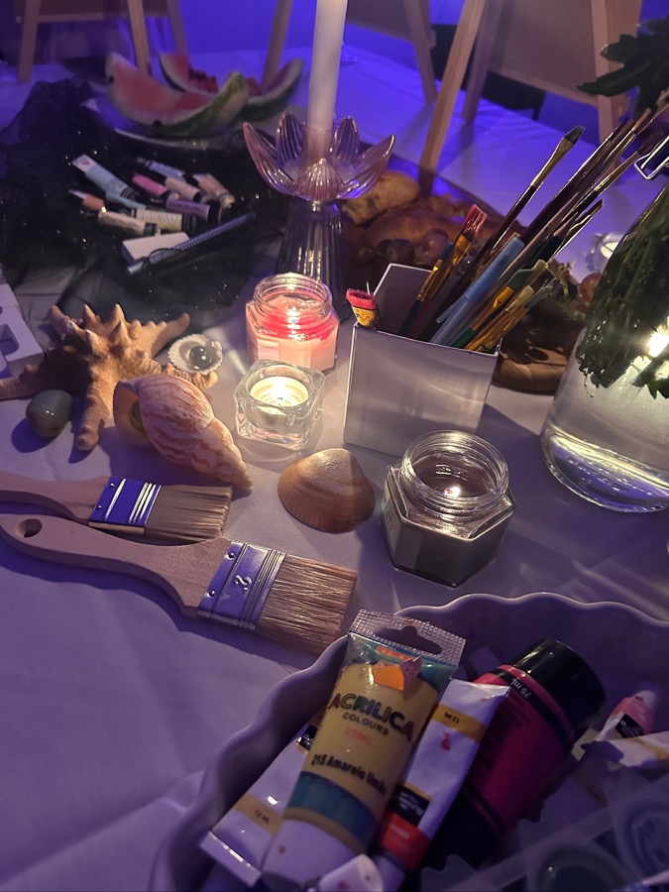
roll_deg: -5.1
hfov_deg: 56.8
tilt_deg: -42.5
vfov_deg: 71.6
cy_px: 446
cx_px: 334
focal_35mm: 24
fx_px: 618
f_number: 1.78
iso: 1000
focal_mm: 6.86
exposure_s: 1/40
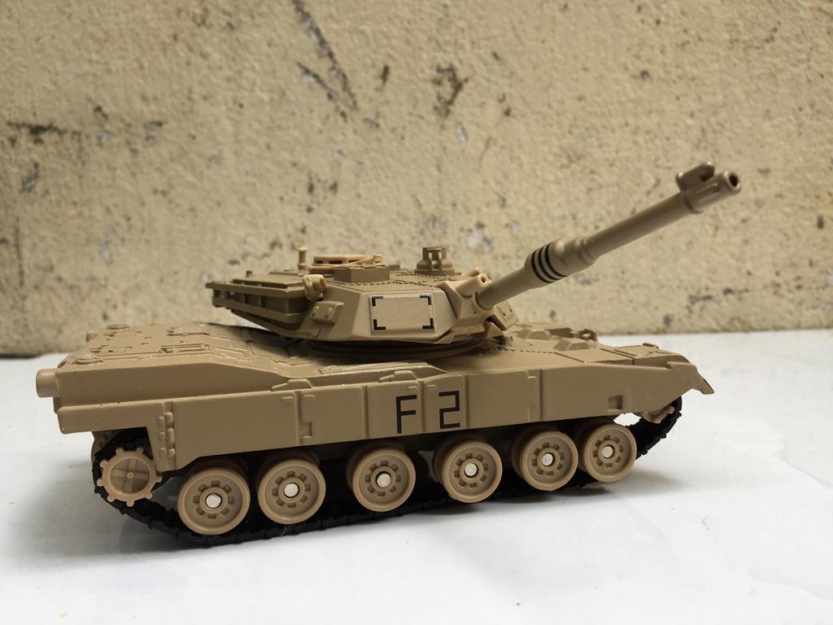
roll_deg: -0.6
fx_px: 698
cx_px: 416
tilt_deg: -7.3
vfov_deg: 48.2
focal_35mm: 29
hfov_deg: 61.7
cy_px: 312
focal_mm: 4.15
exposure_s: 1/246
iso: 32
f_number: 2.2
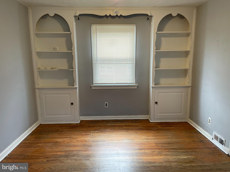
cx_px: 115
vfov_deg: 53.1
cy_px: 86
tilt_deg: -10.5
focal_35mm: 26
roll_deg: +0.3
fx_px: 173
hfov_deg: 67.3
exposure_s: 1/120
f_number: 1.6
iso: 80
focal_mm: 5.1
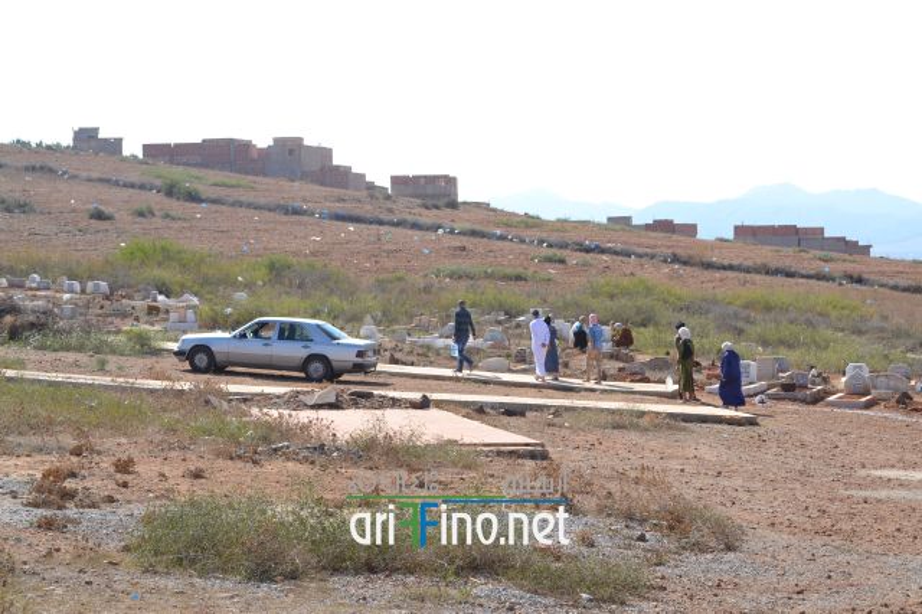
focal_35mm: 82
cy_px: 307
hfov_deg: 24.6
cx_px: 461
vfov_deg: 16.5
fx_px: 2112
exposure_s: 1/250
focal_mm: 55
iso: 100
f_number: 8
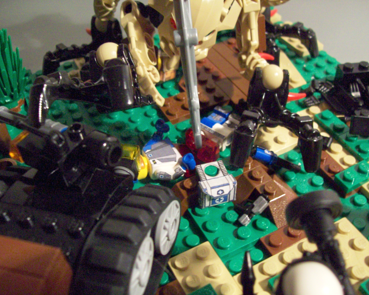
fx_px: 415
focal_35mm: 38
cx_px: 193
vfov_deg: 39.2
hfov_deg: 47.9
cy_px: 147
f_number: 2.7
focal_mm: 6
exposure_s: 1/8
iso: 200
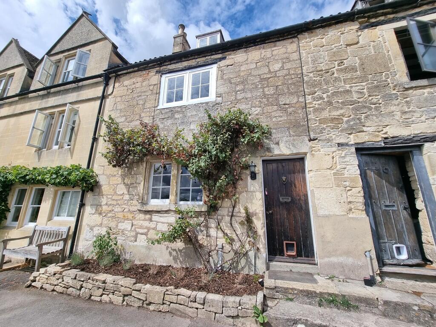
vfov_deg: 89.9
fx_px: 164
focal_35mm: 13
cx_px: 218
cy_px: 164
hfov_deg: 106.2
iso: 50
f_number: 2.2
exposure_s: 1/2432
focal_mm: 2.2
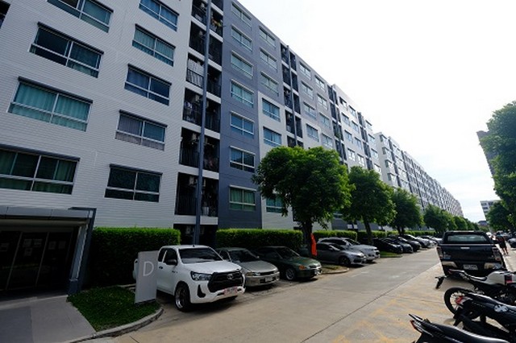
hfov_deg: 100.4
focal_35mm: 15
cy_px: 172
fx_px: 215
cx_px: 258
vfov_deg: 77.3
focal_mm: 10
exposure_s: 1/4000
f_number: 4
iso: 800
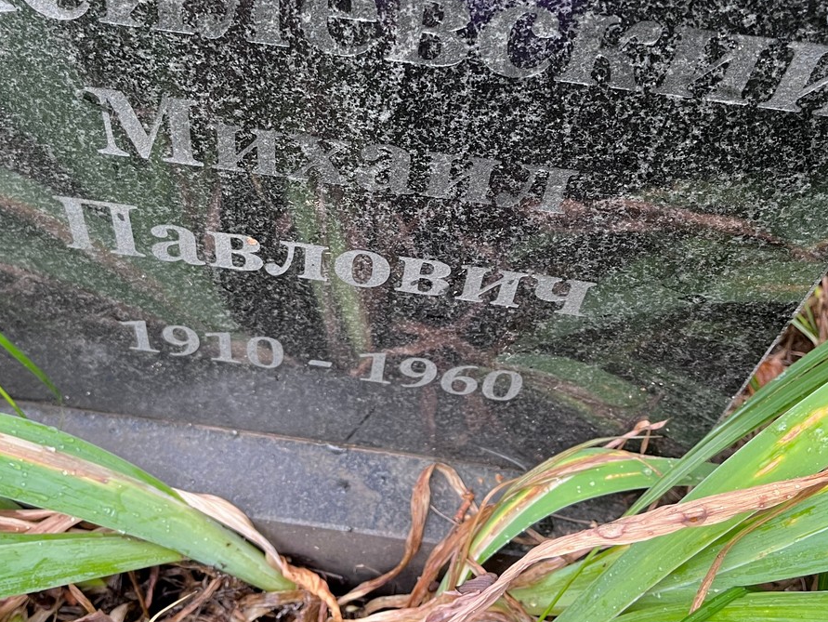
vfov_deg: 33.8
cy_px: 169
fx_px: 1005
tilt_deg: -47.6
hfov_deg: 44.7
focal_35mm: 42
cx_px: 355
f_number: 1.6
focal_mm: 5.1
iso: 160
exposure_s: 1/60
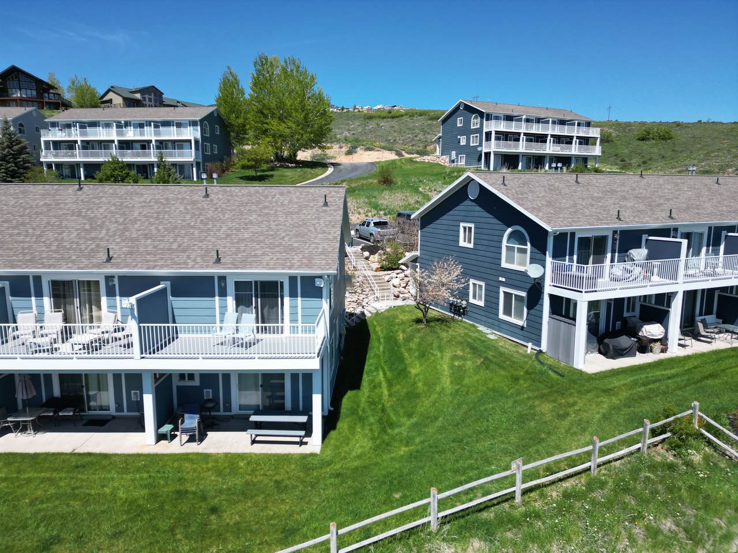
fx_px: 512
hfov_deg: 71.6
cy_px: 276
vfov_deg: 56.8
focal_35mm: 24
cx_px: 369
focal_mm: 6.72
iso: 140
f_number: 1.7
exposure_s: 1/3200
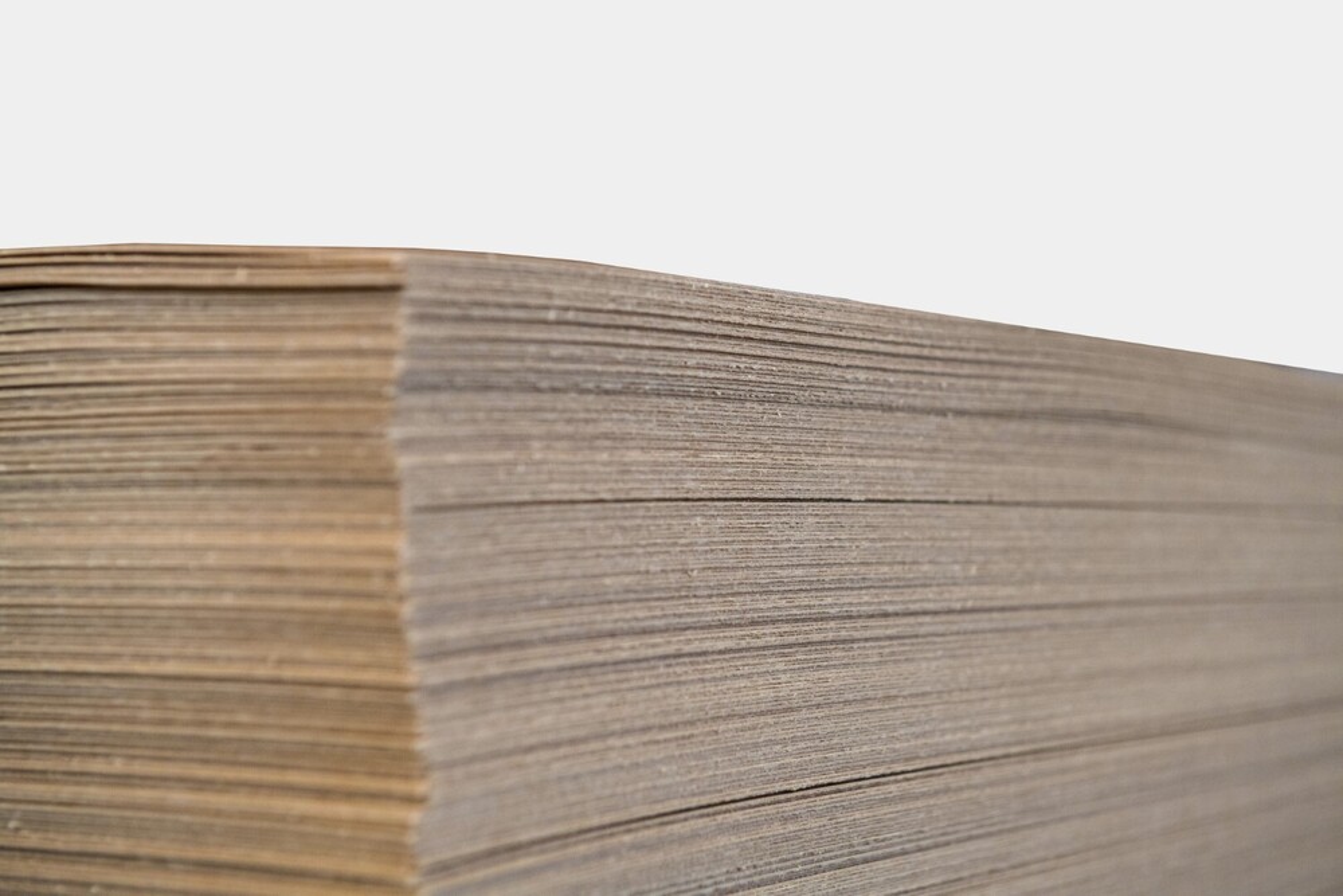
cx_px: 672
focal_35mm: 70
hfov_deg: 28.8
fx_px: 2612
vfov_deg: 19.5
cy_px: 448
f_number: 6.3
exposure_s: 1/200
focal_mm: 70
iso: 1600
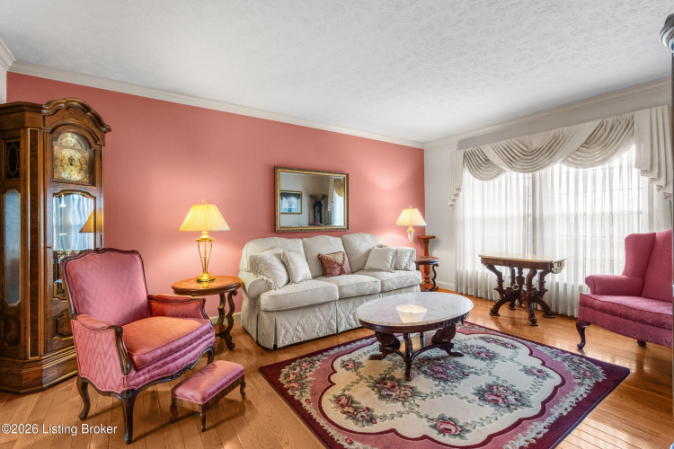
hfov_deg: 100.4
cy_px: 224
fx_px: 281
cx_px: 337
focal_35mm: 15
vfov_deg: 77.3
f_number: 8
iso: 400
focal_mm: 10
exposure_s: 1/3
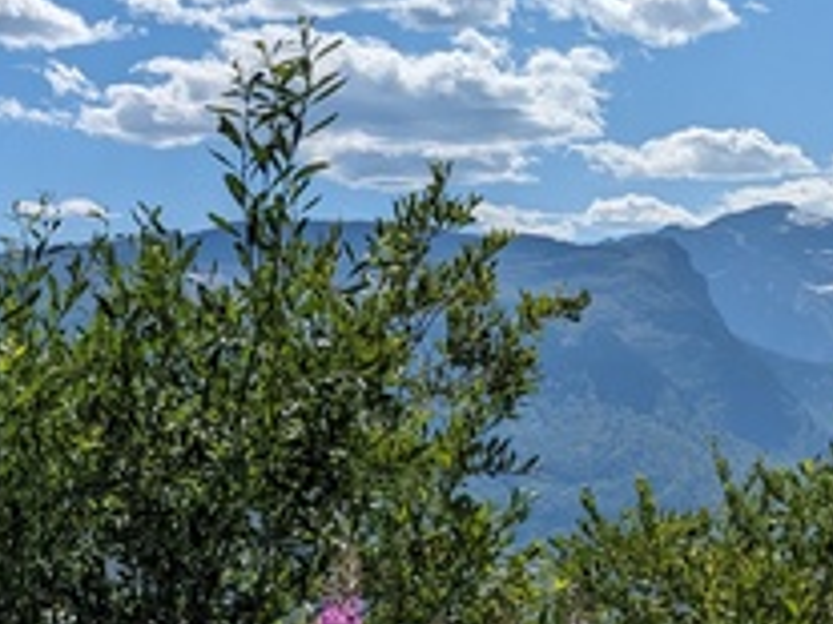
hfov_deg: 24.7
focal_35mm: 73
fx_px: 1756
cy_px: 515
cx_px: -105
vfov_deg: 19.9
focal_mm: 4.38
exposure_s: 1/7812
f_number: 1.73
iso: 57
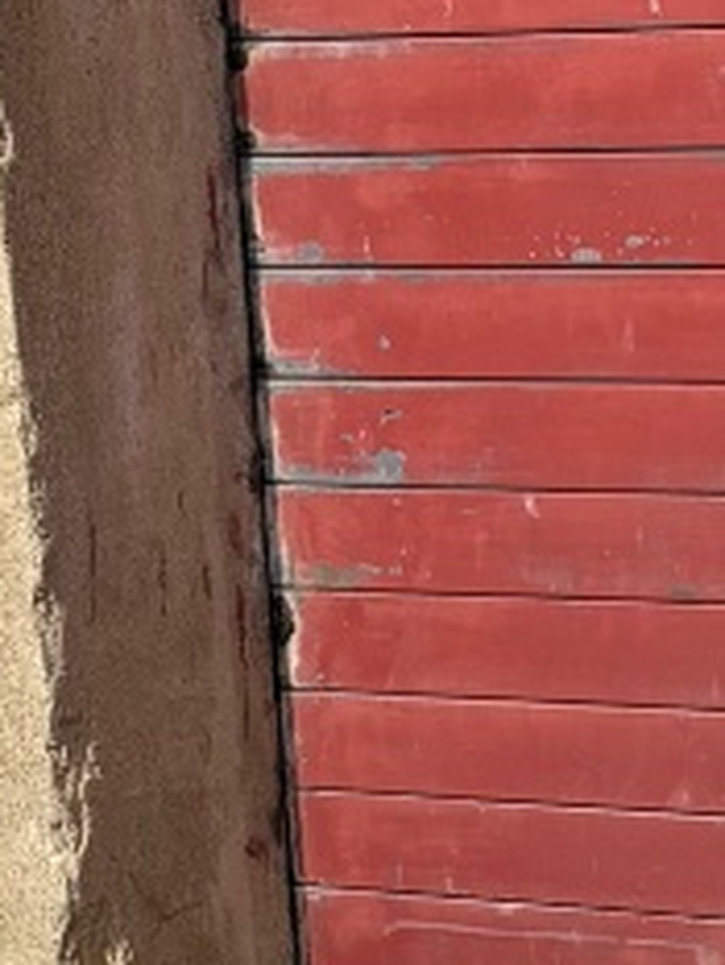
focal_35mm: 134
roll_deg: -1.1
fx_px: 3739
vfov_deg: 12.7
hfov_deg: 10.7
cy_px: 1976
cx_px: 1073
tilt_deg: -23.3
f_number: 1.6
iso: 50
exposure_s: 1/4329
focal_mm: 5.96
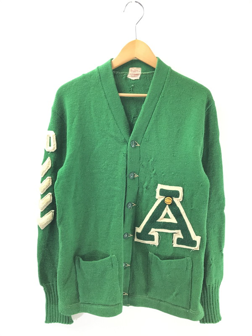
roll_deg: -0.6
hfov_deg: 49.7
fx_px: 272
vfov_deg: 63.4
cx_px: 126
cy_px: 168
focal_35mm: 28
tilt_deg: -10.9
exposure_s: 1/33
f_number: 1.8
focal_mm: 3.99
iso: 25
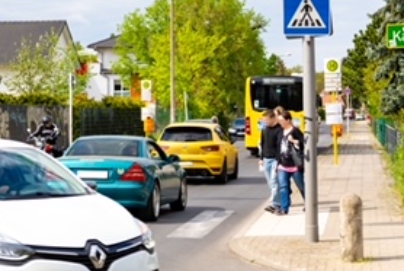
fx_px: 1034
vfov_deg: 14.8
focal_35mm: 92
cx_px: 108
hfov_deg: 21.9
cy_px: 58
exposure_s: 1/320
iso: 100
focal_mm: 40
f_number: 7.1
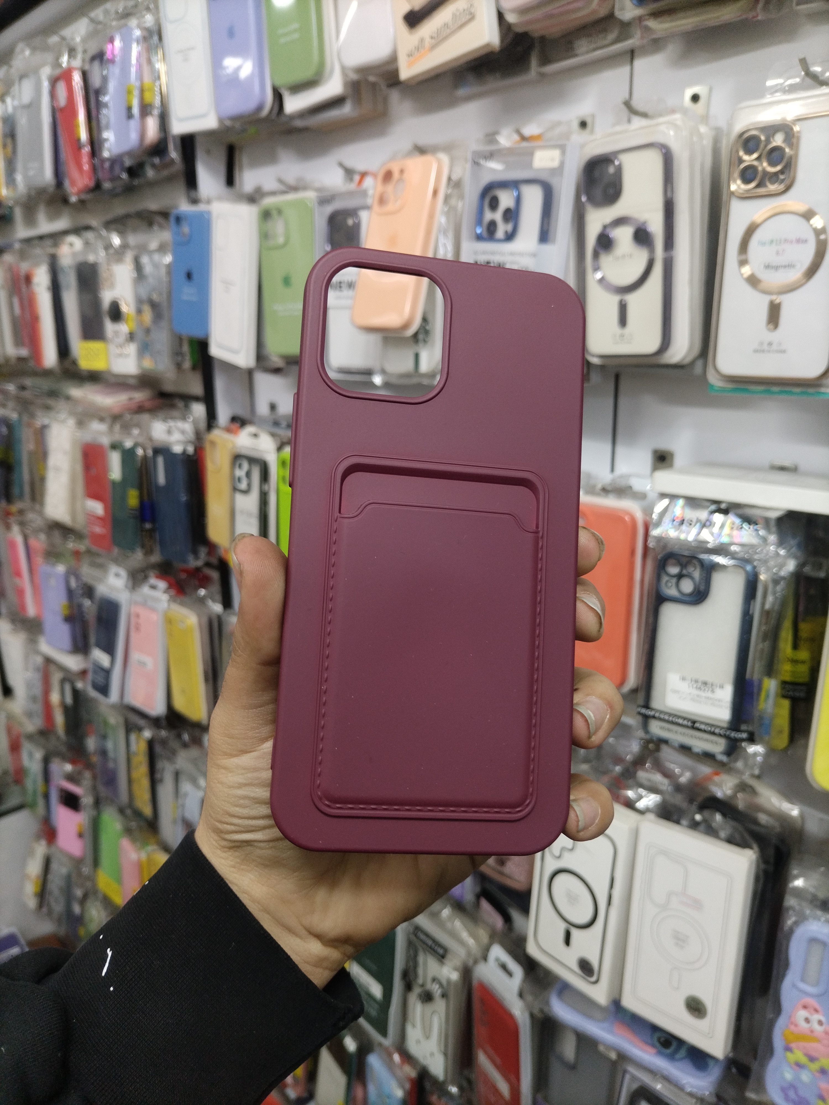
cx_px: 414
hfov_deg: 53.1
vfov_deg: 67.3
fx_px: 830
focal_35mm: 26
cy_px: 552
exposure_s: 1/50
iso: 250
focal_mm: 4.7
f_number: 1.8
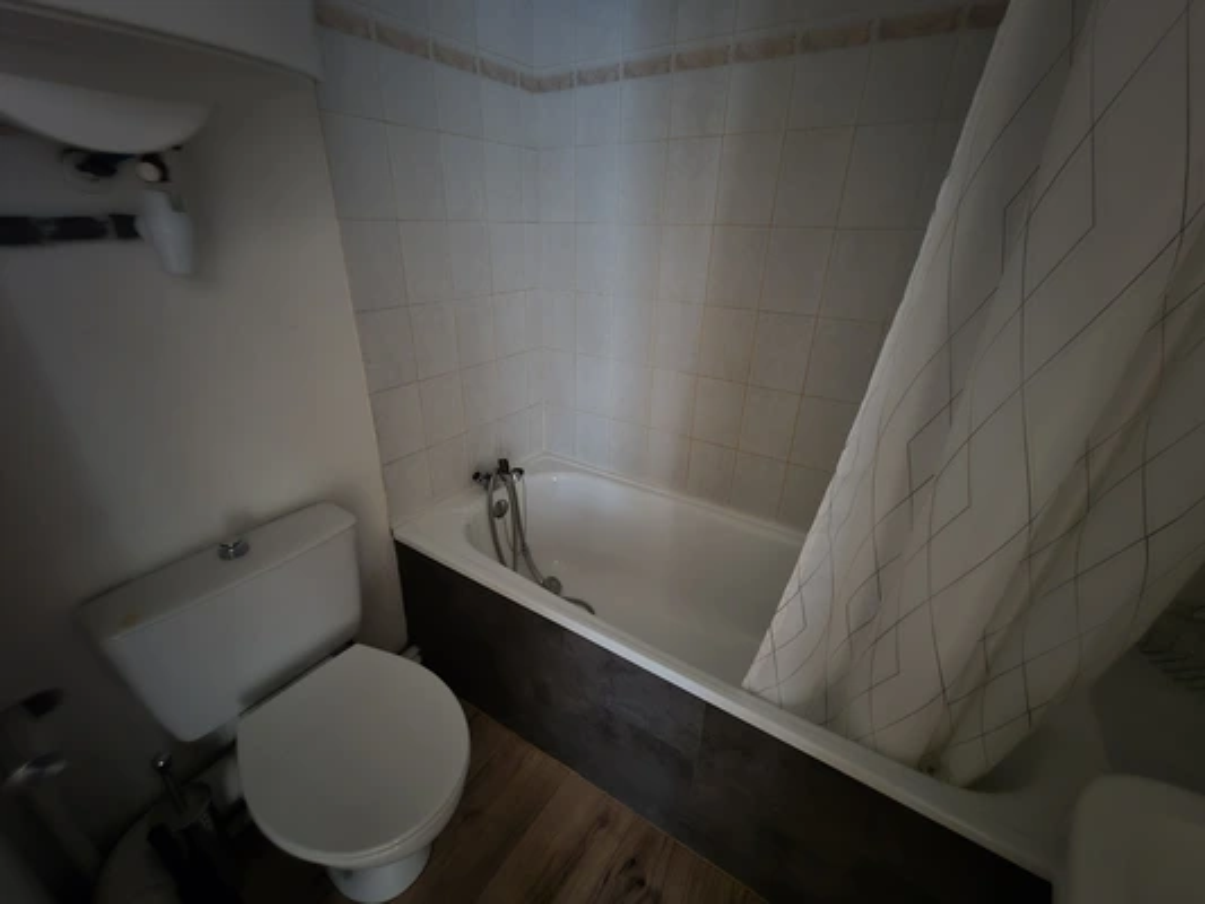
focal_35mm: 13
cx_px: 602
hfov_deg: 106.2
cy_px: 452
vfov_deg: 89.9
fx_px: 453
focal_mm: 2.2
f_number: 2.2
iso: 1600
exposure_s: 1/8
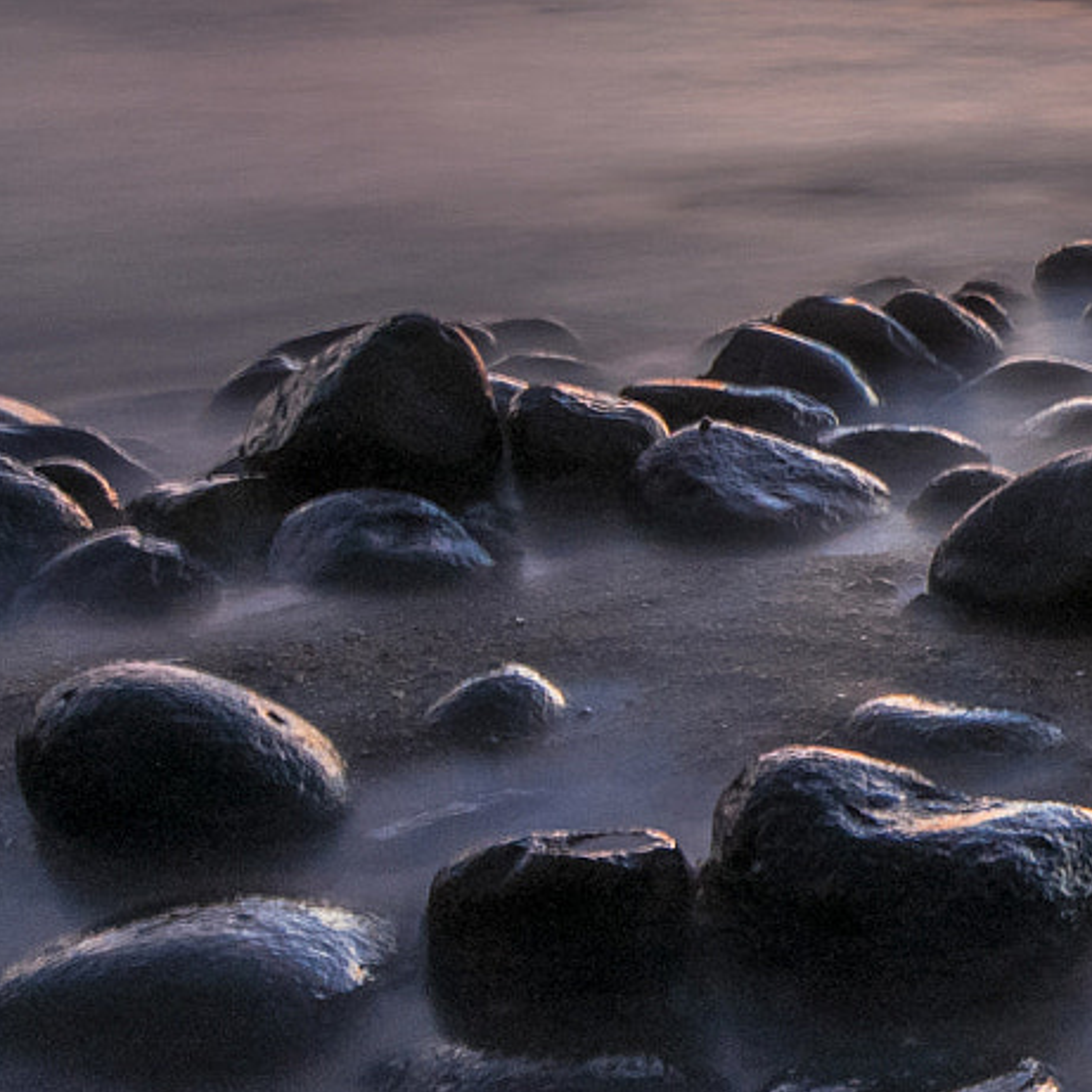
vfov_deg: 31.9
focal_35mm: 53
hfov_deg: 26.7
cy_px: 364
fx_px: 1892
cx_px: 1459
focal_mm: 12
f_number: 13
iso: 200
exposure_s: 30
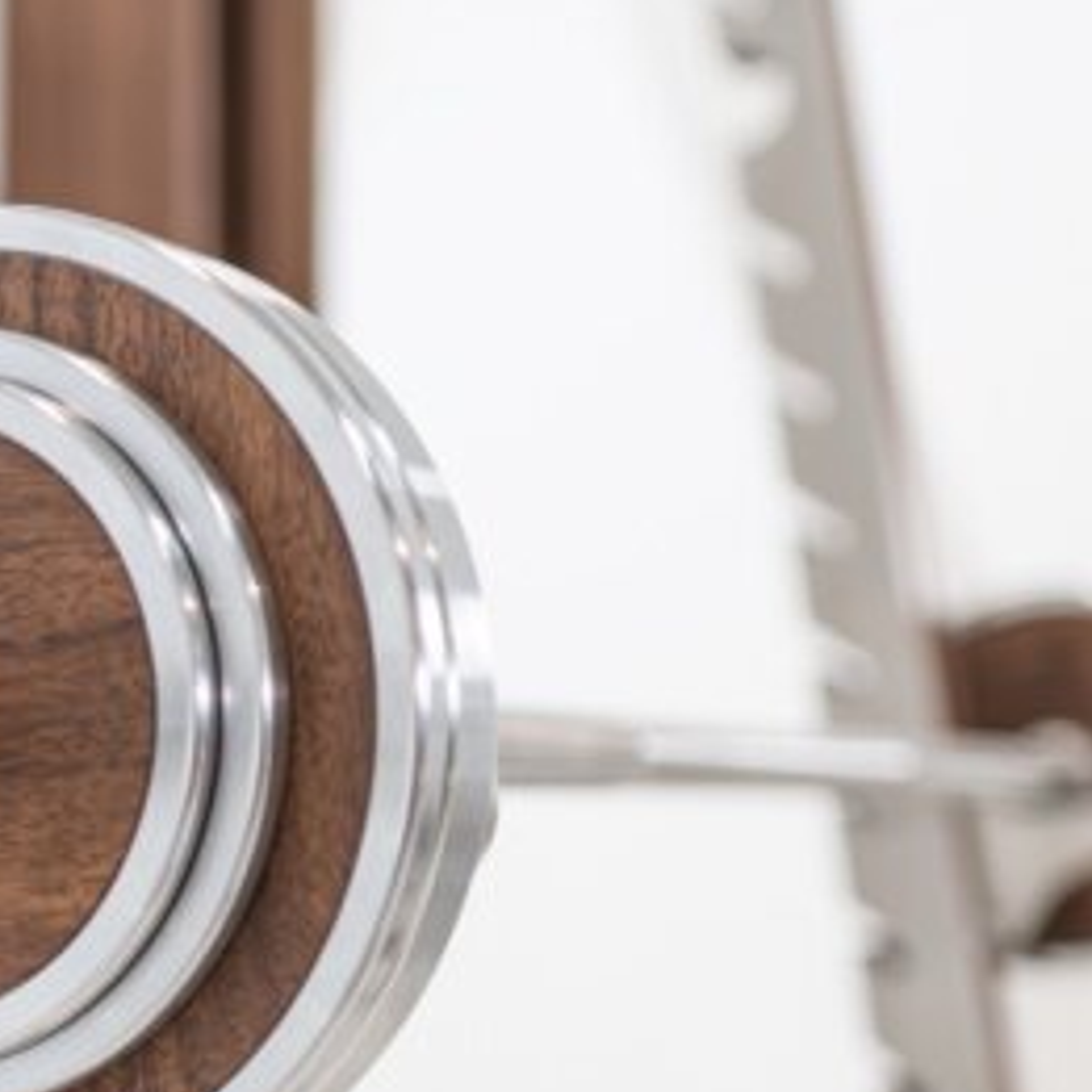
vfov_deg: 22.3
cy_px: 824
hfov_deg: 21.4
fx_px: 2748
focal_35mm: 77
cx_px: -98
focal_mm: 35
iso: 100
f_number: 2.2
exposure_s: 1/200
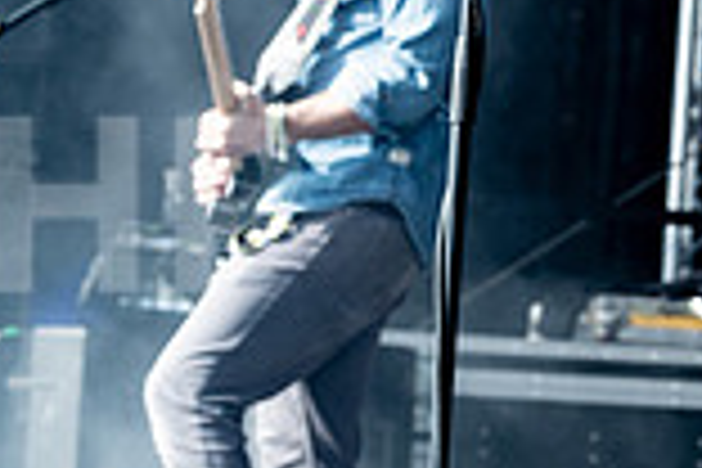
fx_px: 5089
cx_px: 918
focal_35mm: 261
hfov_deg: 7.8
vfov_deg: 5.2
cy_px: -284
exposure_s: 1/640
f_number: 5.6
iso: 450
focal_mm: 70
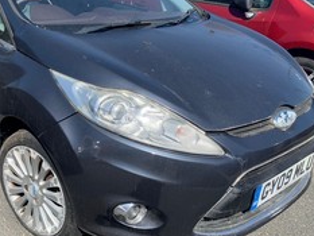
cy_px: 98
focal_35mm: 39
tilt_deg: -15.7
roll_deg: -1.6
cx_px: 105
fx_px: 354
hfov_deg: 47.1
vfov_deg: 36.8
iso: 25
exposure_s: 1/1282
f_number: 1.8
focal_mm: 4.25
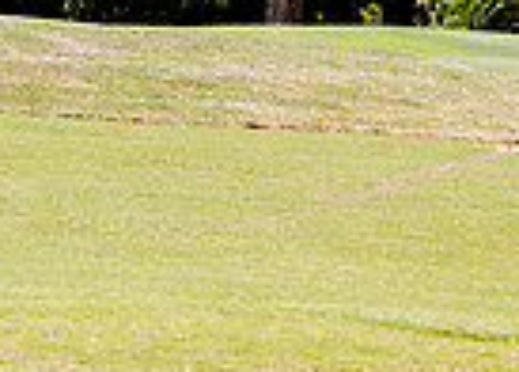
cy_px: -120
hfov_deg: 5.3
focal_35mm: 373
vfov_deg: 3.9
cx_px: 883
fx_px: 5501
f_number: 4
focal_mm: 70
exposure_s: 1/500
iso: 100
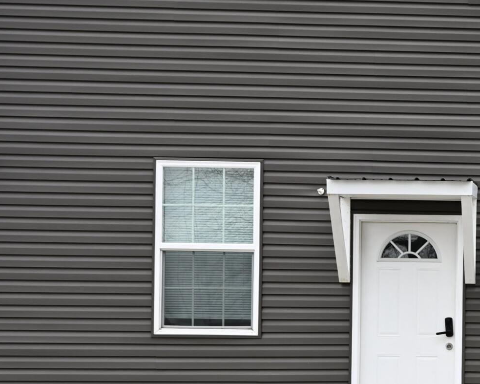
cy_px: 321
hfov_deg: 20.1
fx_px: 1221
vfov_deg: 17.7
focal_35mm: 86
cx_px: 645
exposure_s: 1/640
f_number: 6.3
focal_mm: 30
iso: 450
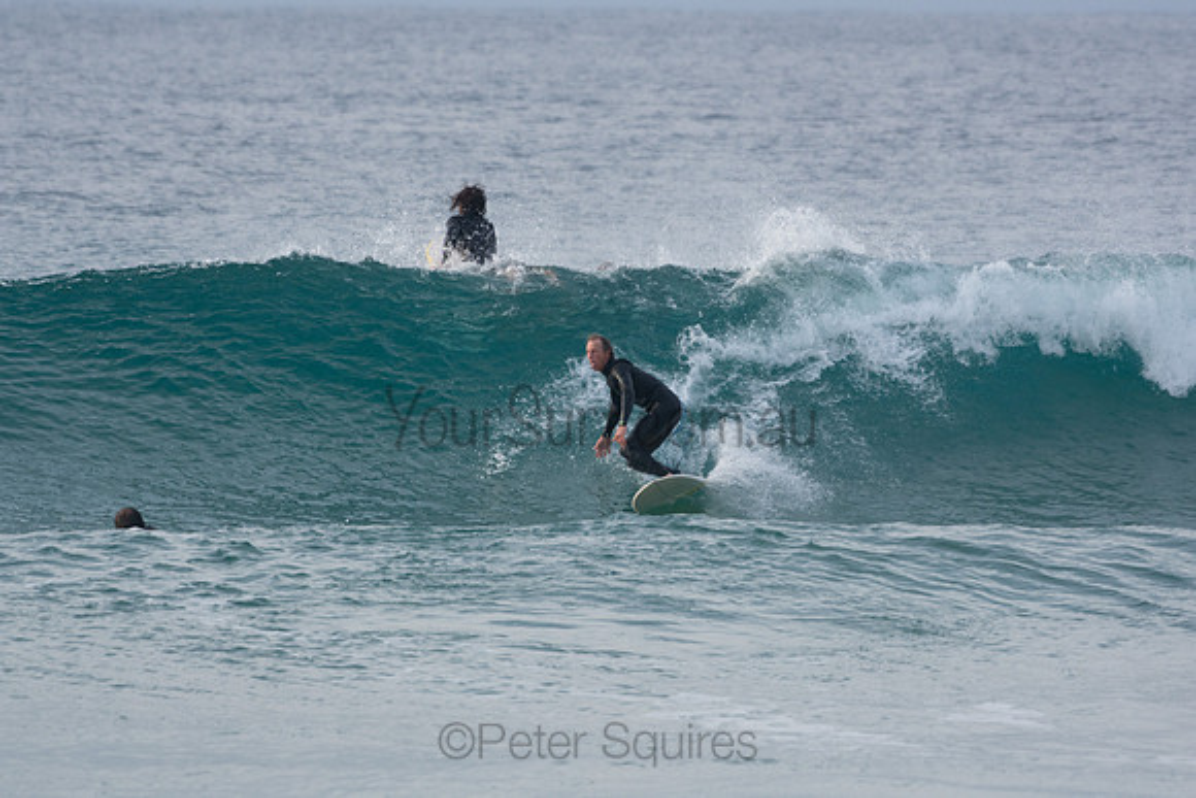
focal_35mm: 480
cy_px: 399
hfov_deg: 4.3
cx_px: 598
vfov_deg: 2.9
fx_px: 15950
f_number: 5.6
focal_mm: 320
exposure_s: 1/1600
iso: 560
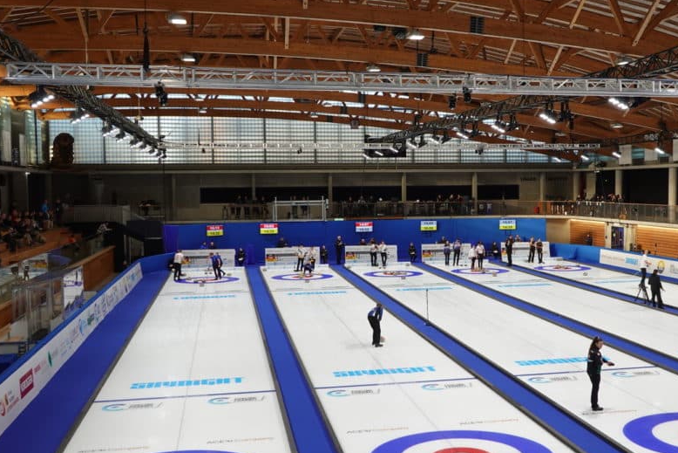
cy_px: 241
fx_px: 848
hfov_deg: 43.2
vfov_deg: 29.9
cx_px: 425
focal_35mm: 45
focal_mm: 12.76
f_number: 3.5
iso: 100
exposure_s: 1/50
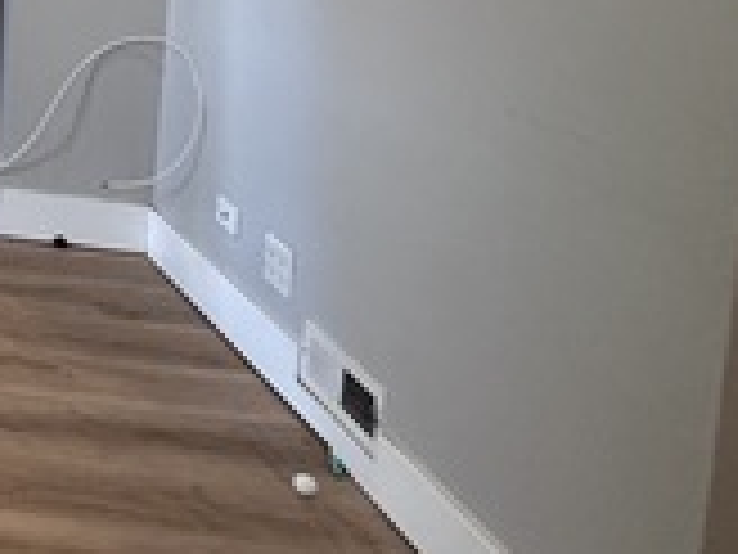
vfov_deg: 23.0
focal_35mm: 57
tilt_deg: -4.9
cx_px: -515
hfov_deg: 22.9
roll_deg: -1.2
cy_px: -149
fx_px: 1215
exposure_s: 1/120
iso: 200
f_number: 2.2
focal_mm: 2.22
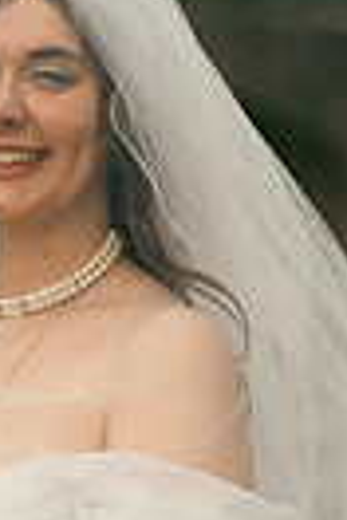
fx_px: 7633
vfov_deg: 3.9
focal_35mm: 528
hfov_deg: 2.6
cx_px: 4
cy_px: 544
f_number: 3.5
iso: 320
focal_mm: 155
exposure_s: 1/200
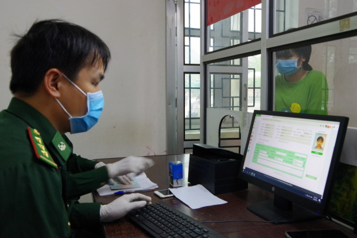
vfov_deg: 42.3
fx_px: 307
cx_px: 178
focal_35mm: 31
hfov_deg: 60.3
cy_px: 119
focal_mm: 21
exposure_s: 1/50
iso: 3200
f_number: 8
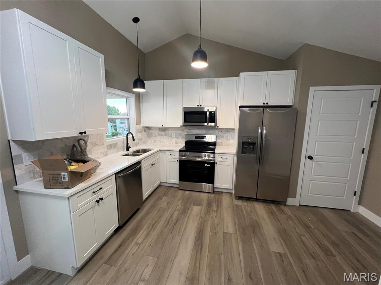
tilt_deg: -9.8
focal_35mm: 13
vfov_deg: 89.9
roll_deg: -1.7
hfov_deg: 106.2
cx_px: 190
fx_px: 143
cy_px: 142
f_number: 1.8
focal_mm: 1.57
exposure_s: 1/60
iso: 125
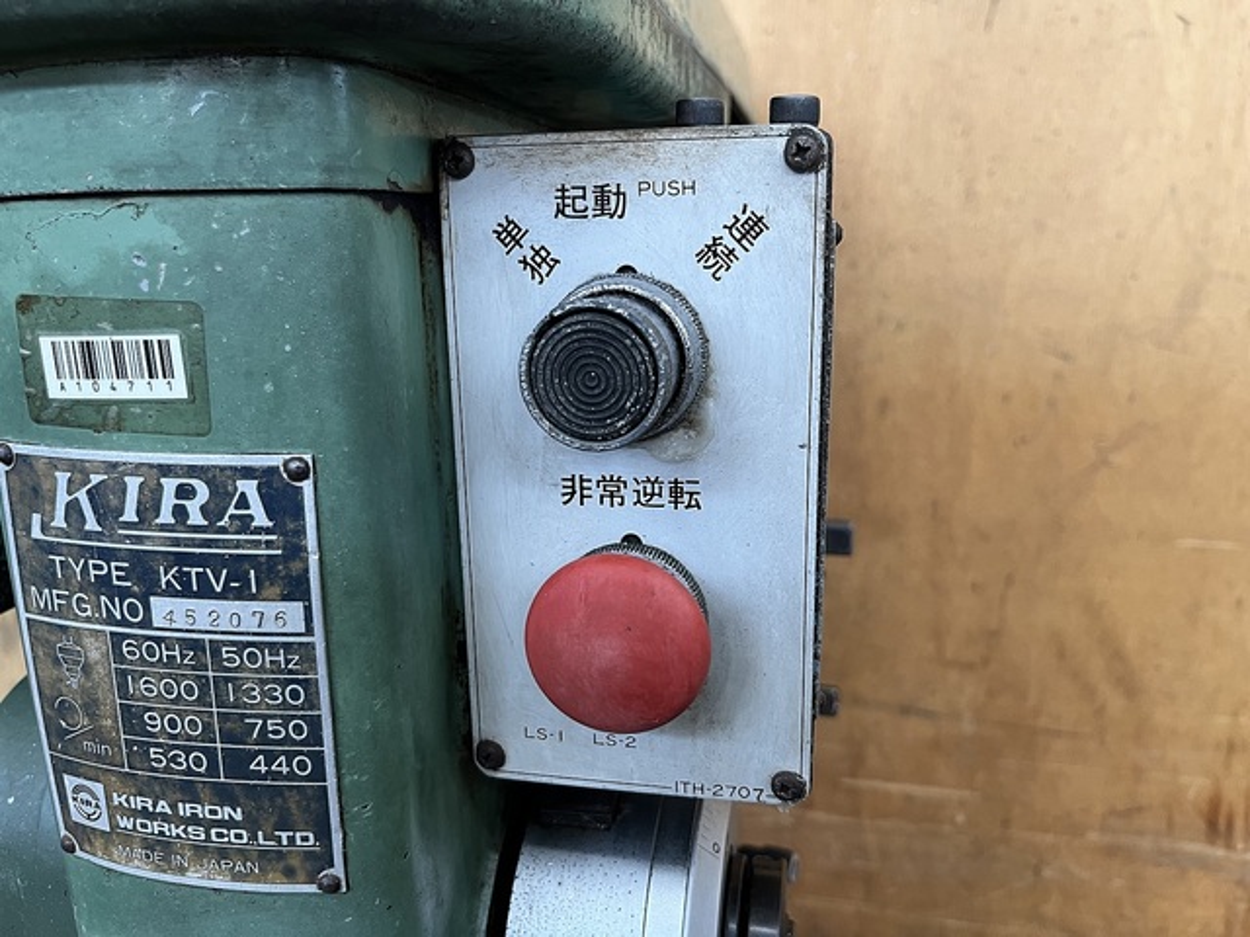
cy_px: 468
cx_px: 625
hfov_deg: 67.3
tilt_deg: -14.1
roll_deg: +1.1
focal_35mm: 26
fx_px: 939
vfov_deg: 53.1
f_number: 1.6
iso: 125
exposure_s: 1/71
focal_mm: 5.1
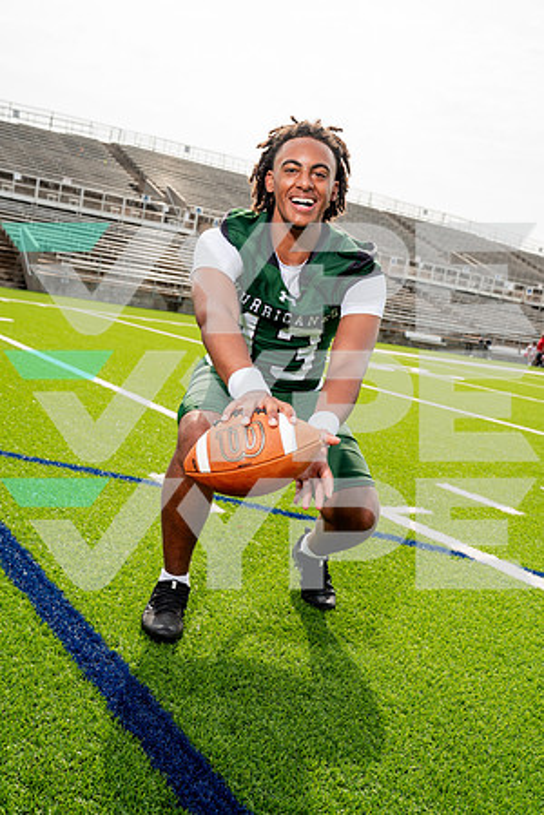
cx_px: 272
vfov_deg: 51.9
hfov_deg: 35.9
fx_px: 839
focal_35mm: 37
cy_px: 408
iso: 100
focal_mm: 37
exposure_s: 1/320
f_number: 5.6
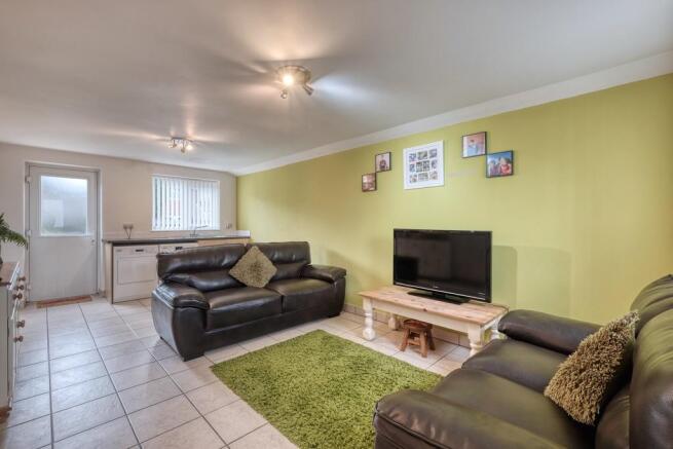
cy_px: 224
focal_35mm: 15
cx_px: 336
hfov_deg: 100.4
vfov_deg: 77.4
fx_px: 280
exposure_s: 1/8
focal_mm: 10
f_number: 8
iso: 250
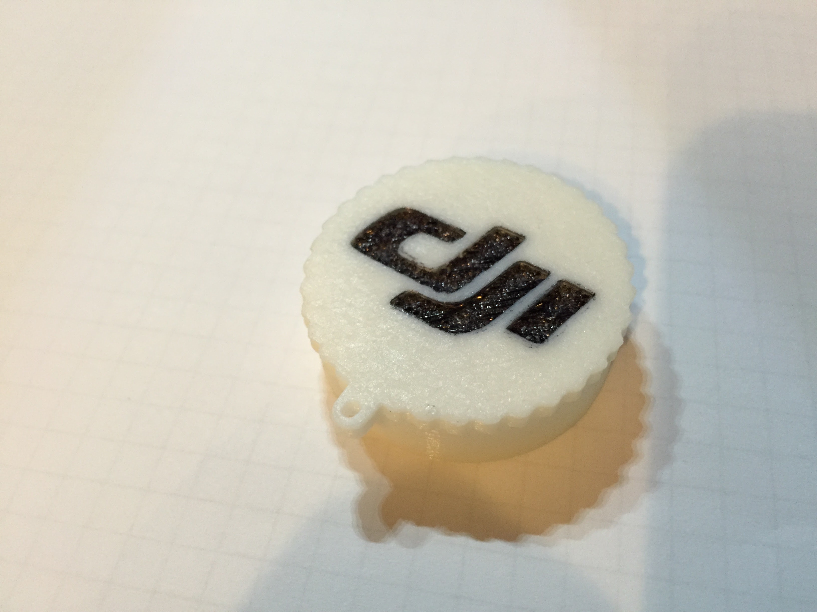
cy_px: 306
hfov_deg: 61.7
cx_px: 408
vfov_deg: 48.2
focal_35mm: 29
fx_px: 684
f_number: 2.2
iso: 250
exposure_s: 1/20
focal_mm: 4.15
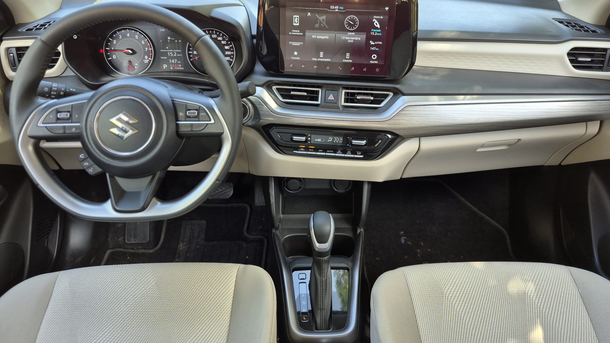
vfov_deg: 44.2
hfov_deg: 71.9
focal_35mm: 26
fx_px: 421
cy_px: 136
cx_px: 314
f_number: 1.8
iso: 80
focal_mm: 5.4
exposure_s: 1/100
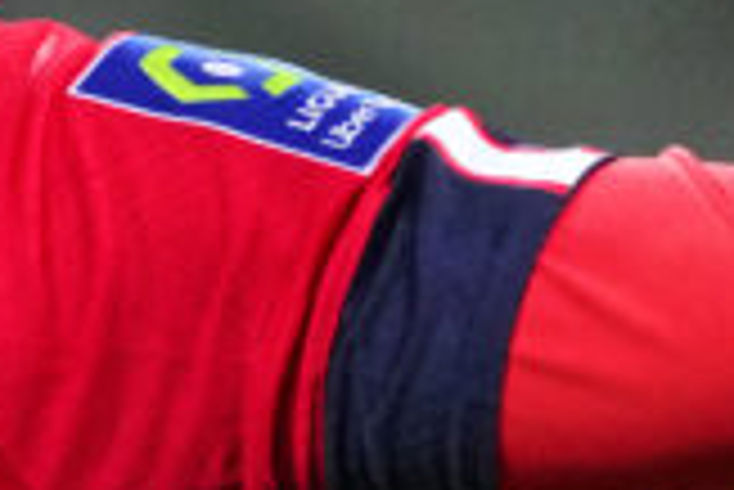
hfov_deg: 0.7
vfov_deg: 0.4
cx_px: -428
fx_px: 64219
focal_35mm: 3147
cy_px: 182
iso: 2500
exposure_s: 1/1000
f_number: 4
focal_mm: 500
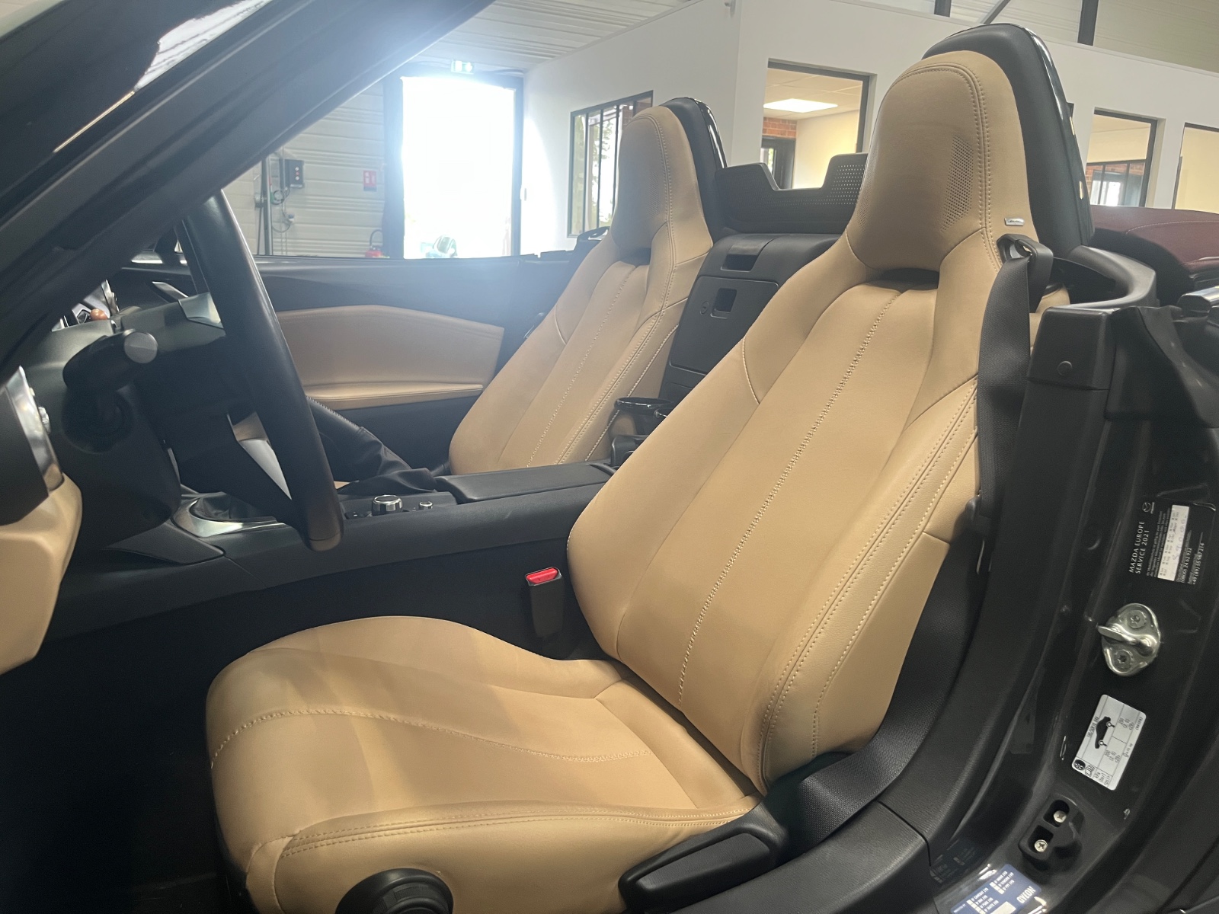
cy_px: 457
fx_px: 916
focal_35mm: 26
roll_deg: -2.4
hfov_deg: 67.3
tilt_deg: -13.0
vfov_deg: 53.1
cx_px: 610
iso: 160
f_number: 1.6
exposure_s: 1/50
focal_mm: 5.1
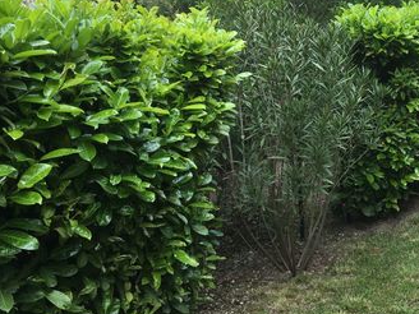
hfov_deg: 35.3
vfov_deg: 27.0
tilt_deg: -1.9
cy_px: 65
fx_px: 642
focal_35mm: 53
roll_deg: +2.0
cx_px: 319
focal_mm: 4.15
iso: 25
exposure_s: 1/452
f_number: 2.2
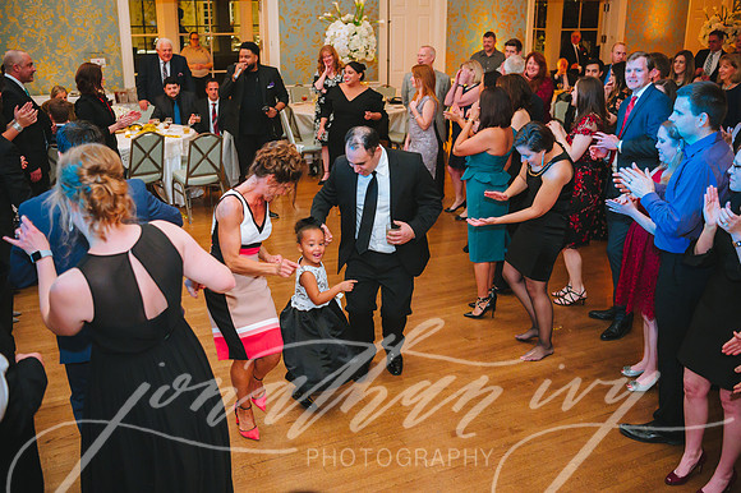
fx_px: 741
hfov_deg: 53.2
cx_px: 370
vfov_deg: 36.8
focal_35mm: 36
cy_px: 246
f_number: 2.8
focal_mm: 36
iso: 2500
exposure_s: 1/80
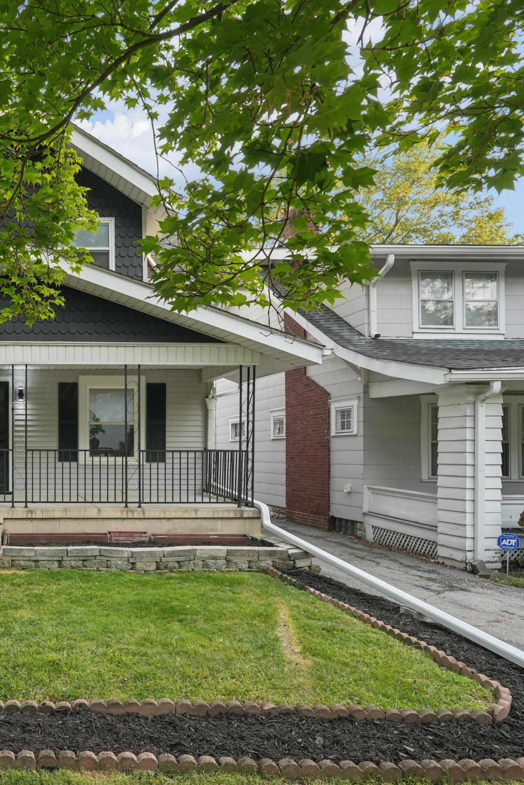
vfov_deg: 71.5
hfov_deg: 44.7
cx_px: 18
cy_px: 383
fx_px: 546
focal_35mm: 25
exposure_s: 1/80
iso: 640
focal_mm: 16
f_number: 7.1
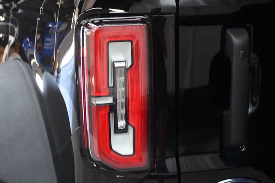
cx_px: 138
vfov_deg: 21.5
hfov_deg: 31.9
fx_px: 481
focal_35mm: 63
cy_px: 92
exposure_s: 1/100
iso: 3200
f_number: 4.5
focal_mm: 42
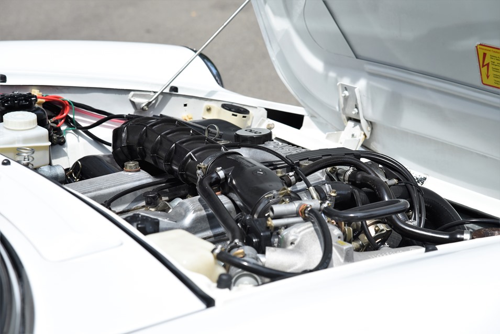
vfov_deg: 11.4
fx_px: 1668
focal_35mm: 120
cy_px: 167
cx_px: 250
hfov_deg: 17.1
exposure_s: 1/400
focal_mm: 120
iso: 250
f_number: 8
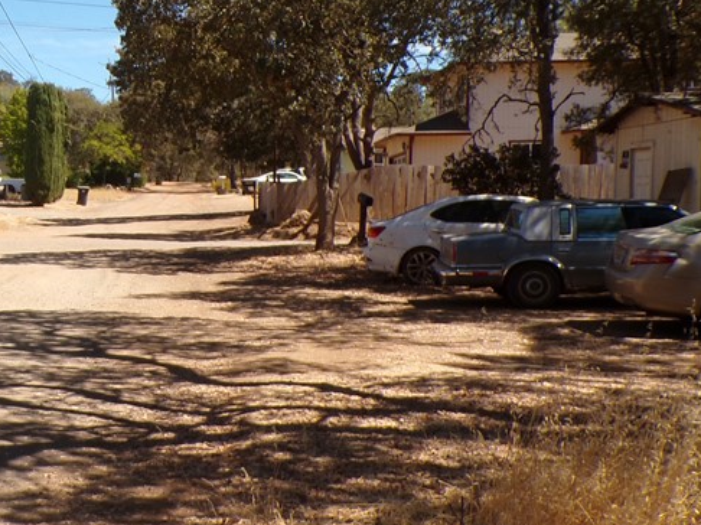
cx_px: 38
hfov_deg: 30.9
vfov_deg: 24.8
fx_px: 1194
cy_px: 293
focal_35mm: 59
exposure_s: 1/850
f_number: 3.1
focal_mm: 5
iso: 100
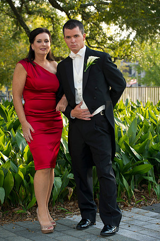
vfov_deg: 18.6
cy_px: 120
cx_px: 80
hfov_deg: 12.4
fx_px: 735
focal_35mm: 110
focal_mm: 110
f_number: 5.6
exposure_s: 1/125
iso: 320
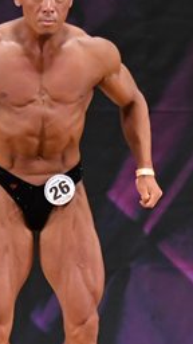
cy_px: 195
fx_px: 6924
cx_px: 27
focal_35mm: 761
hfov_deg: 1.6
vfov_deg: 2.8
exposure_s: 1/400
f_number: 5.6
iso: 3200
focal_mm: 160
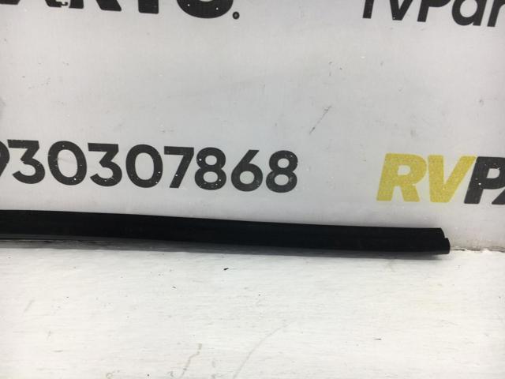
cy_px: 190
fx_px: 423
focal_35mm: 29
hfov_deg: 61.7
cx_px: 252
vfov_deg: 48.2
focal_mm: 4.15
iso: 25
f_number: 2.2
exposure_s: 1/50
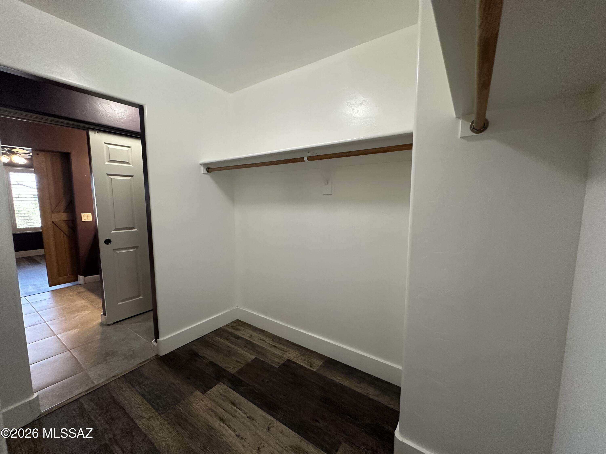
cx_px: 303
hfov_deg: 102.1
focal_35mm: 14
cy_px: 227
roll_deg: -0.6
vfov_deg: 85.7
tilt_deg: -6.0
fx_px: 245
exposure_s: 1/120
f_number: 2.2
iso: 250
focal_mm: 2.22
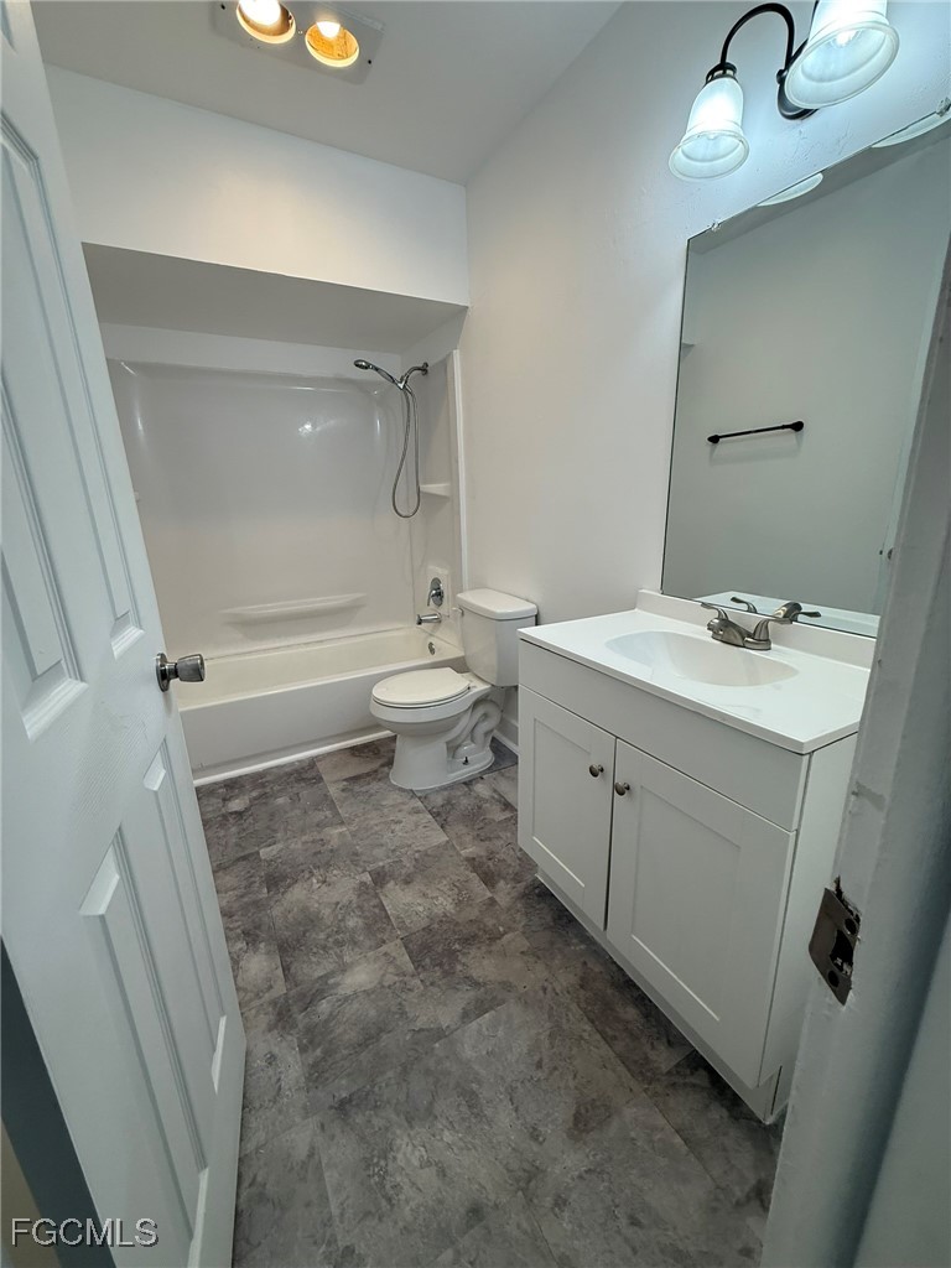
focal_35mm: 14
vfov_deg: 102.1
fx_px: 513
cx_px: 476
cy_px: 634
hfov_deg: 85.7
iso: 100
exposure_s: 1/120
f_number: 2.2
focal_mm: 2.22
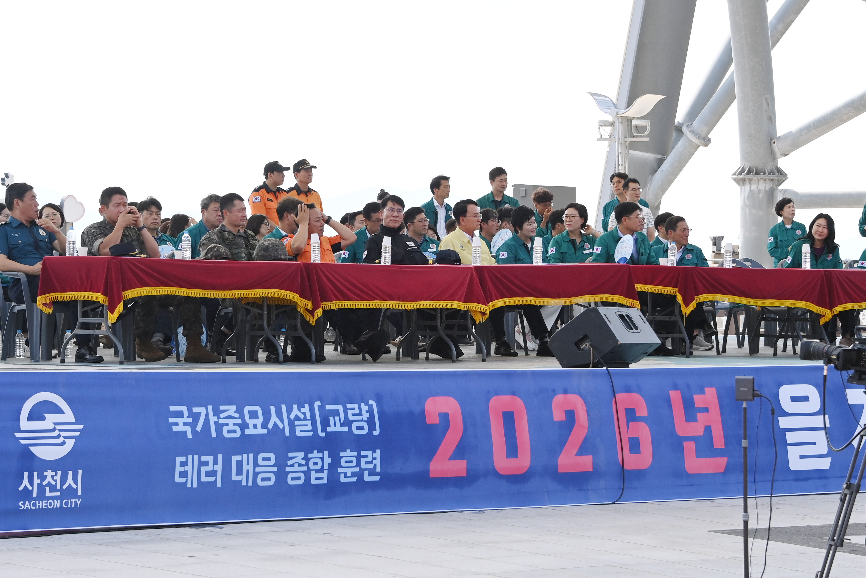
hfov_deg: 13.2
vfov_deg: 8.9
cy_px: 276
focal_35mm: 155
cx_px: 471
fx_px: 3728
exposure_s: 1/640
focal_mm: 105
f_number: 7.1
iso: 400
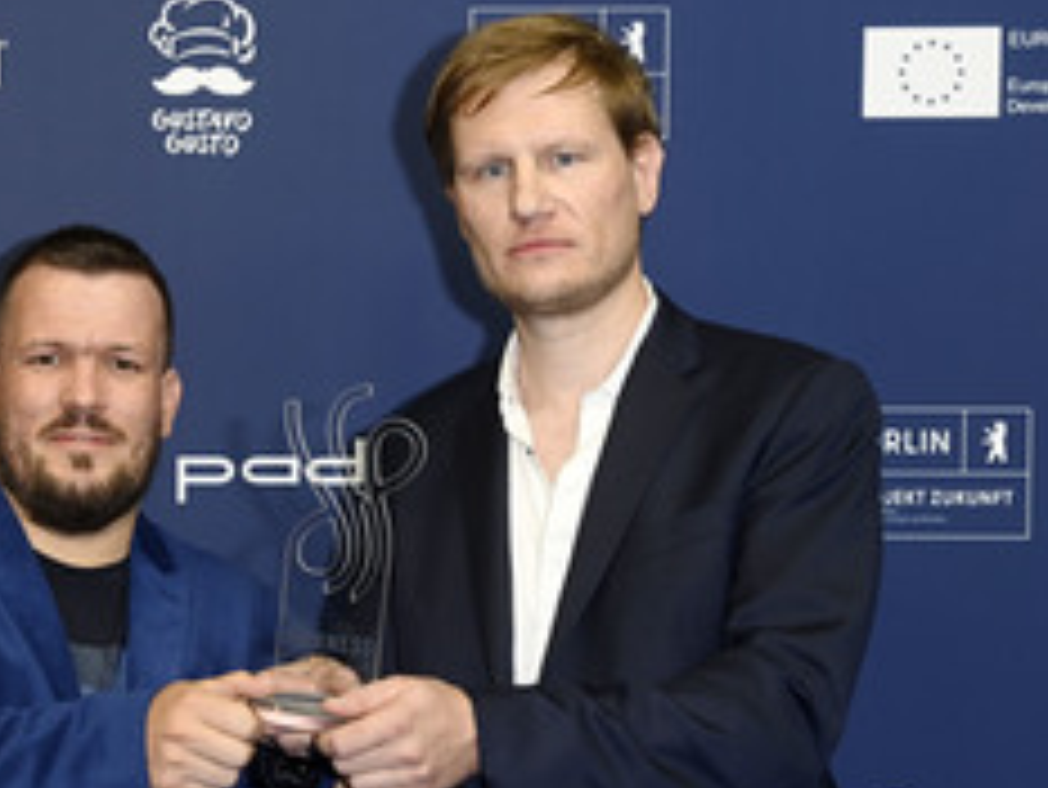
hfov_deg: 24.8
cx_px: 317
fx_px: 2363
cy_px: 581
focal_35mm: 78
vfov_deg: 18.8
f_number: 5
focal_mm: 42
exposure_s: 1/250
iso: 800
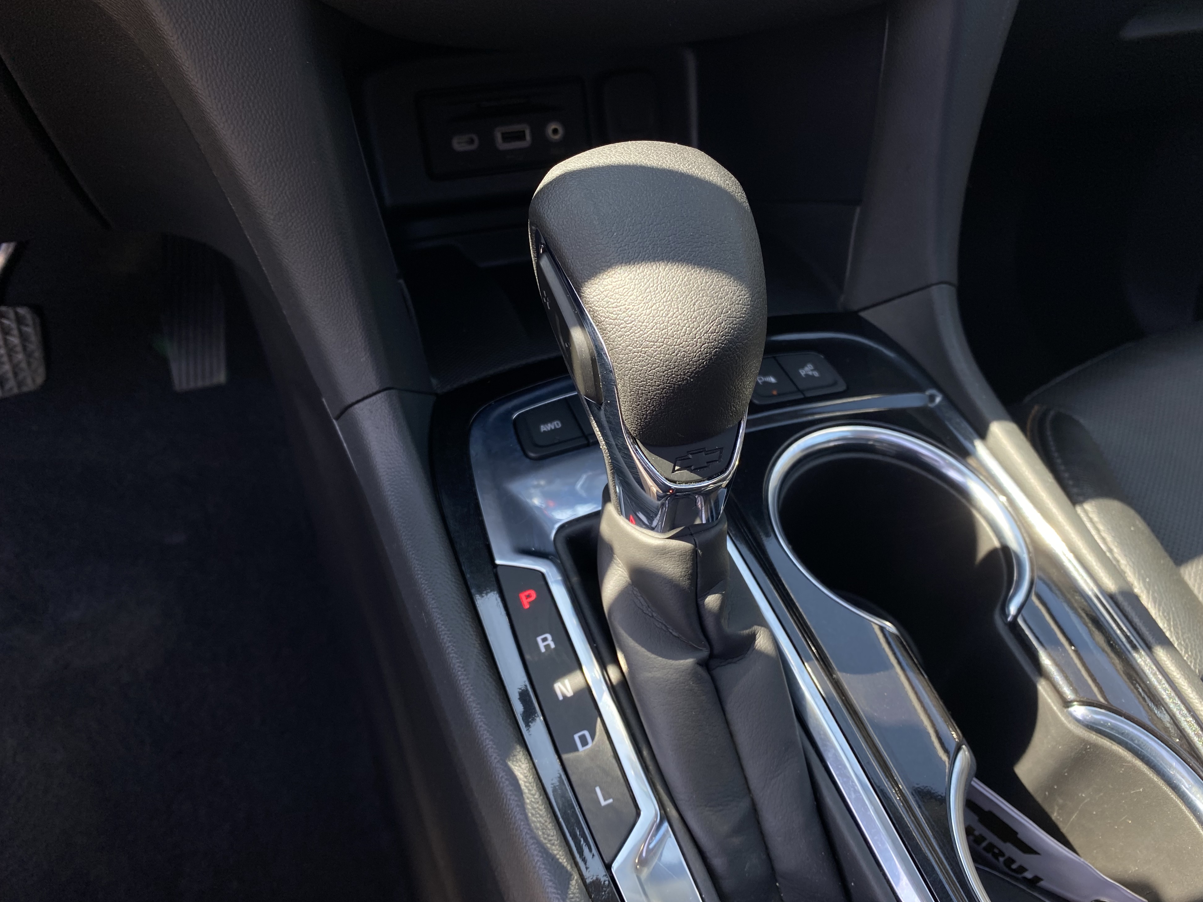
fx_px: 938
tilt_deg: -45.8
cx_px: 619
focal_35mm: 27
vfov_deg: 51.4
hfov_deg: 65.3
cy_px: 448
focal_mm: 4.25
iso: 32
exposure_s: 1/174
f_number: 1.8
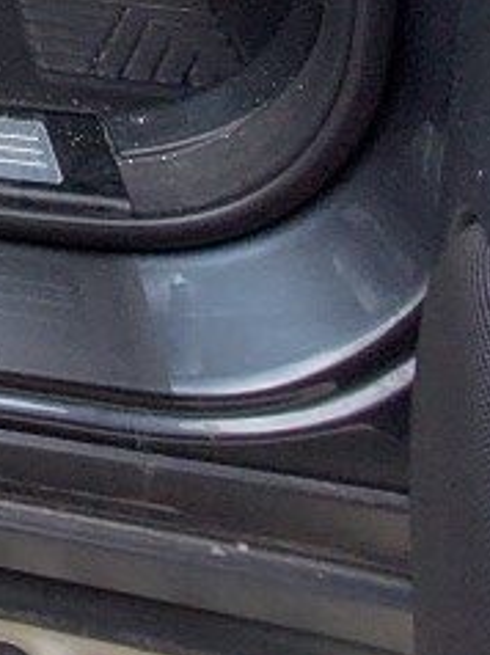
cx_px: -548
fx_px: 1059
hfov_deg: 17.1
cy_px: -581
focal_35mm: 56
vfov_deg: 20.7
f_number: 2.2
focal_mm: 1.74
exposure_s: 1/121
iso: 50
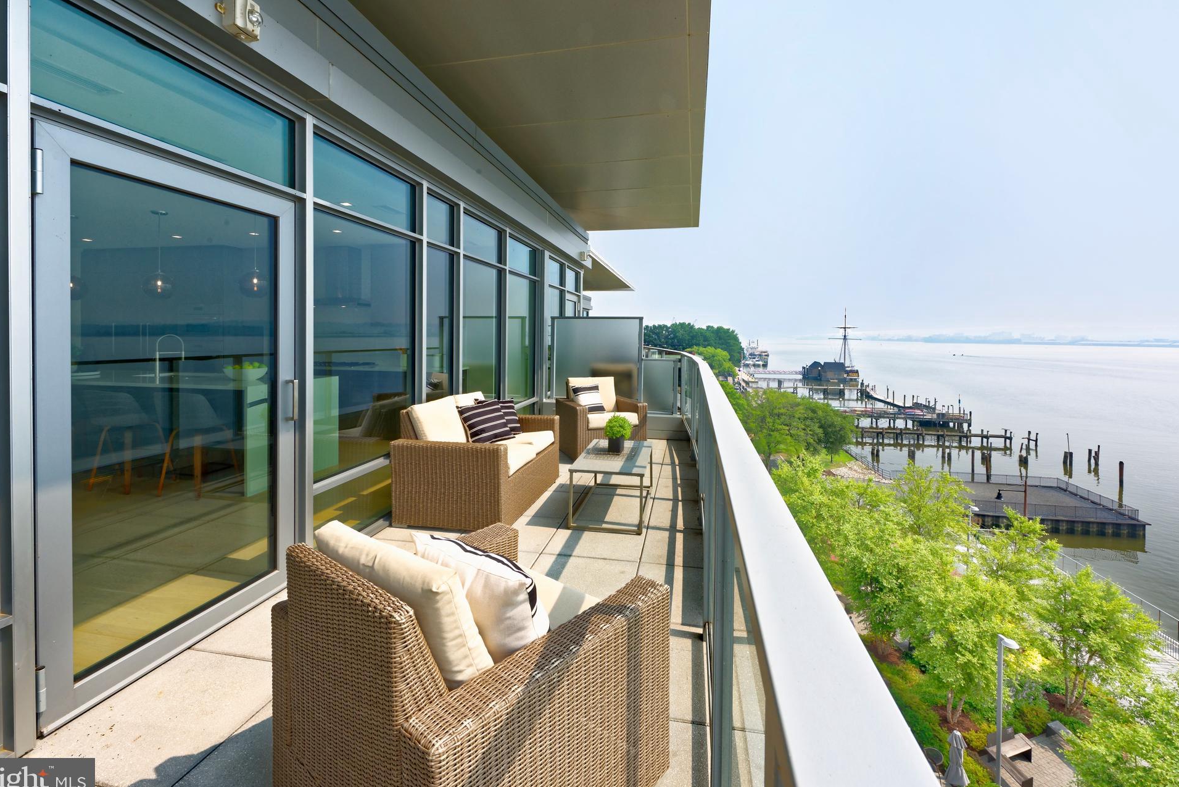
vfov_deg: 77.3
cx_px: 590
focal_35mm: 15
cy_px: 381
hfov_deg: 100.4
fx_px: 491
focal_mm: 14
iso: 200
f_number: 16
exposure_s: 1/125
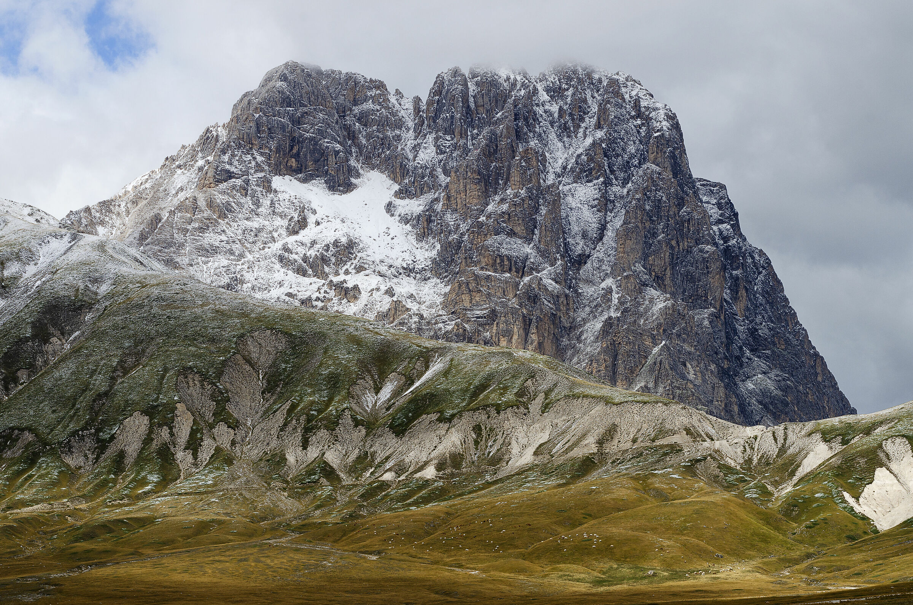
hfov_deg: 17.1
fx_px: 3037
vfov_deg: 11.4
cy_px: 302
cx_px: 456
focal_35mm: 120
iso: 100
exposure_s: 1/250
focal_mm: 80
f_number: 11
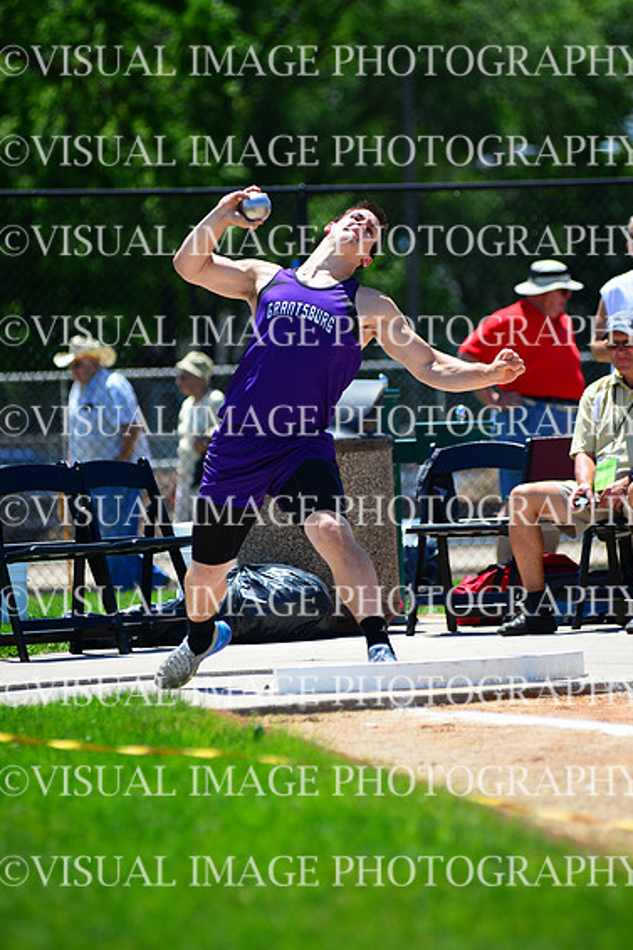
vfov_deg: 10.0
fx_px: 5410
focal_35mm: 205
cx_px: 321
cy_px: 465
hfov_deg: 6.7
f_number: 4
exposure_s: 1/2000
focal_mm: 200
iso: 320
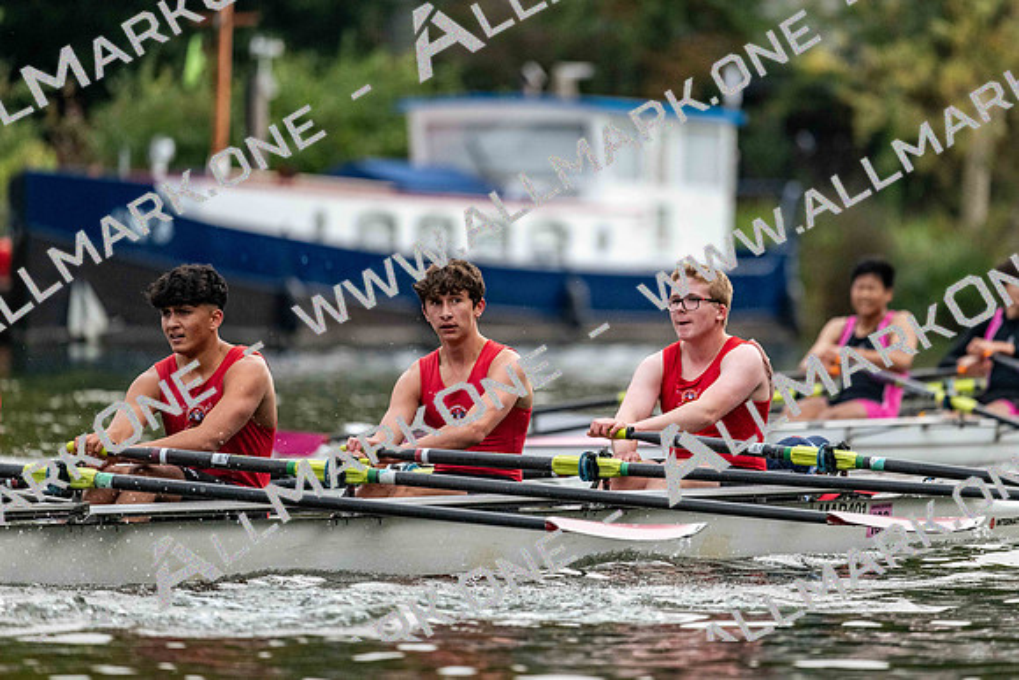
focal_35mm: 400
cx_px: 510
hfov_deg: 5.2
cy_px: 340
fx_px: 11324
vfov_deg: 3.4
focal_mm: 400
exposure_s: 1/2500
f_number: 4.5
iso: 3600
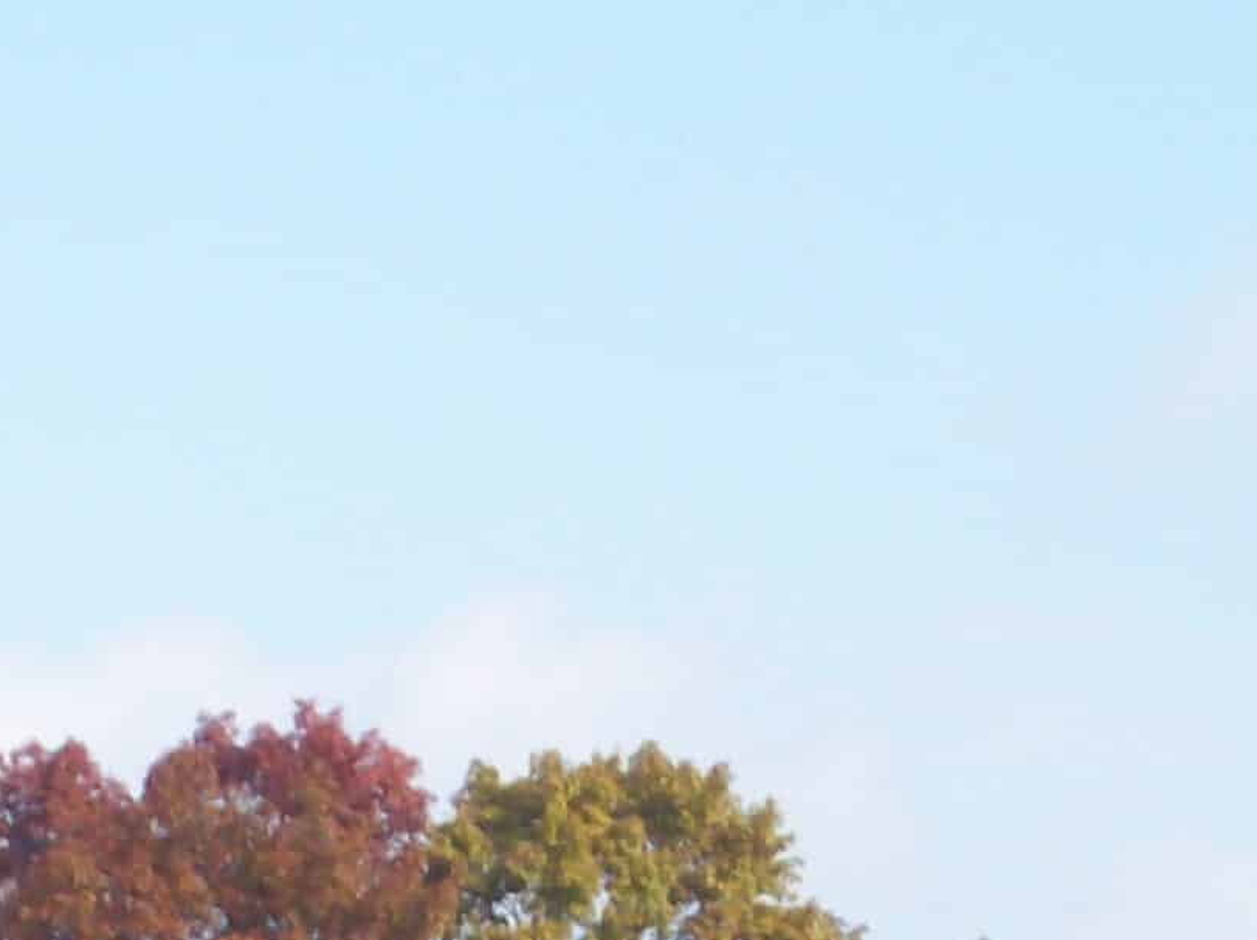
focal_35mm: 341
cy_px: 1086
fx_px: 12373
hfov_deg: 5.8
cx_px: 741
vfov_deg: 4.3
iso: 80
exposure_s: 1/392
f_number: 4.8
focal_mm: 18
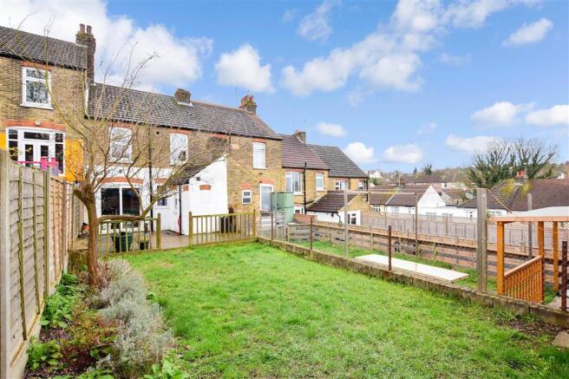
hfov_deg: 100.4
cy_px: 190
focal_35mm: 15
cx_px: 284
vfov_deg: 77.3
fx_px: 237
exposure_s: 1/200
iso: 400
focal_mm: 10
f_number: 9
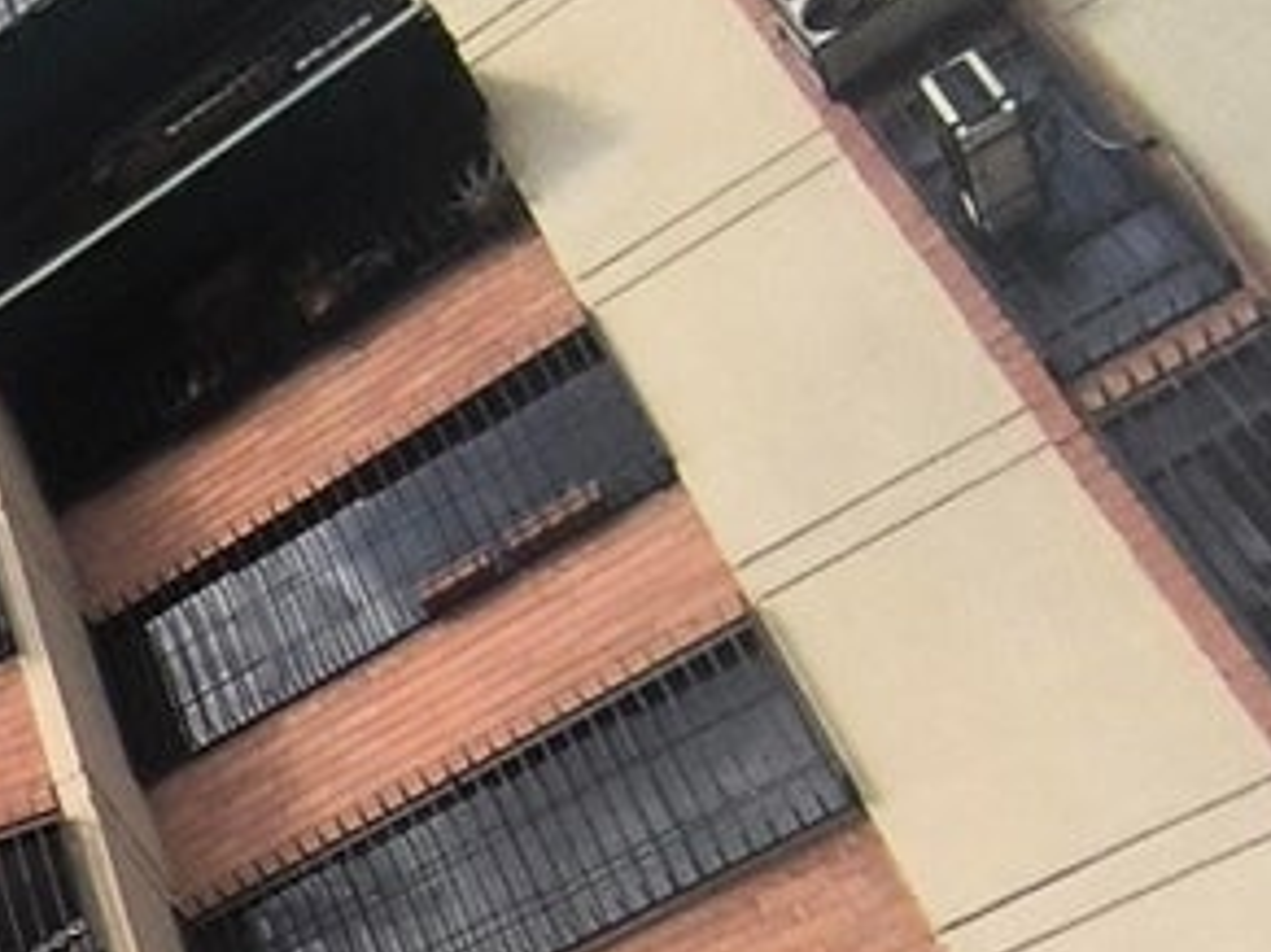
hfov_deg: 20.7
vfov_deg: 17.2
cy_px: 1524
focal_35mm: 75
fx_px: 2753
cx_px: -806
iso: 50
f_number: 2.2
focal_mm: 1.65
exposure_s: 1/3944
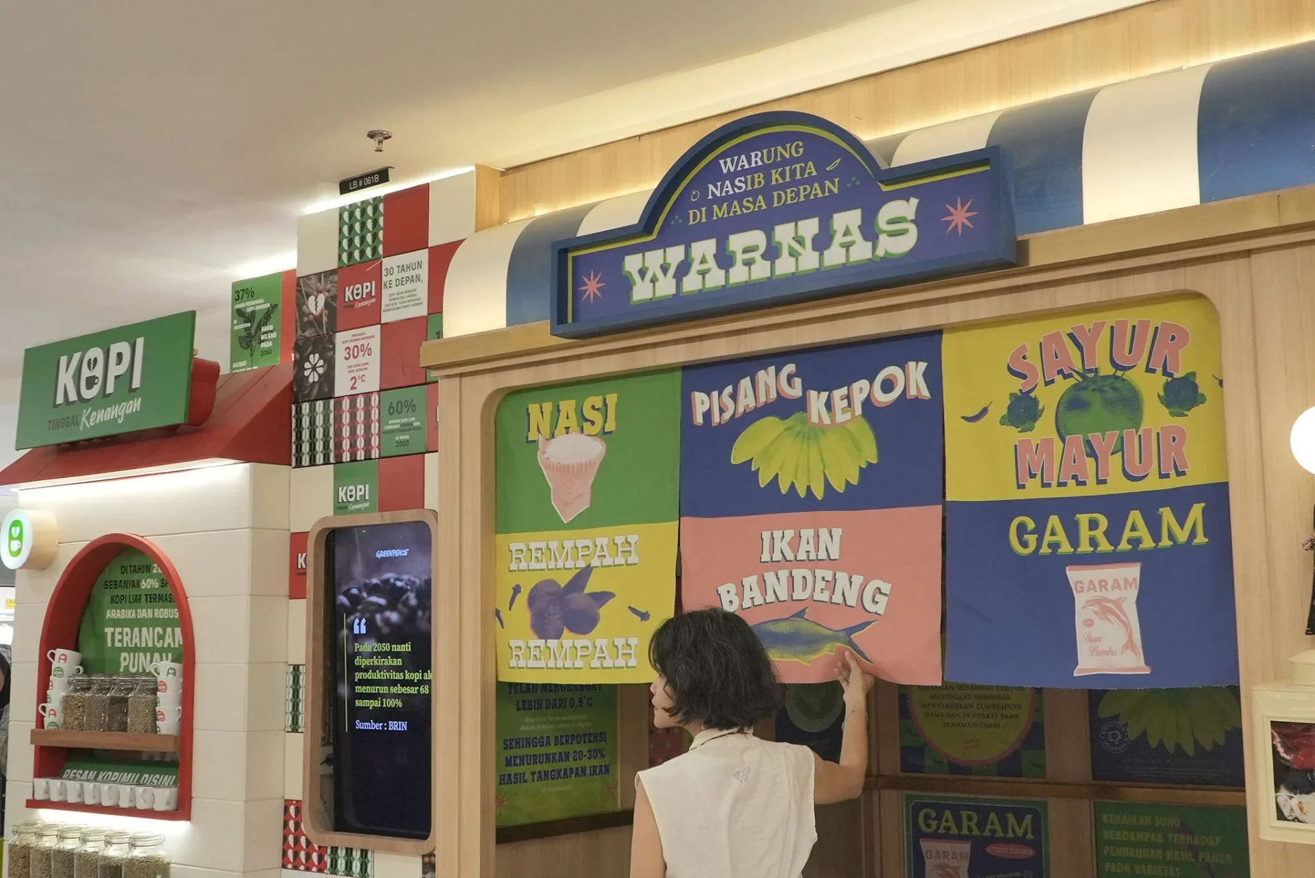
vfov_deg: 31.9
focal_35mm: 42
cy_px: 439
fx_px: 1535
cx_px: 658
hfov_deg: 46.4
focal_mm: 28
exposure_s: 1/200
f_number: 5.6
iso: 2500
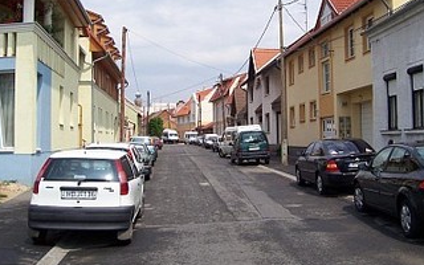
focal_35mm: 45
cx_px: 252
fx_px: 520
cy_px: 97
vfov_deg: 28.5
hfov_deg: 44.2
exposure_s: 1/750
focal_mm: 5.6
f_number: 5.6
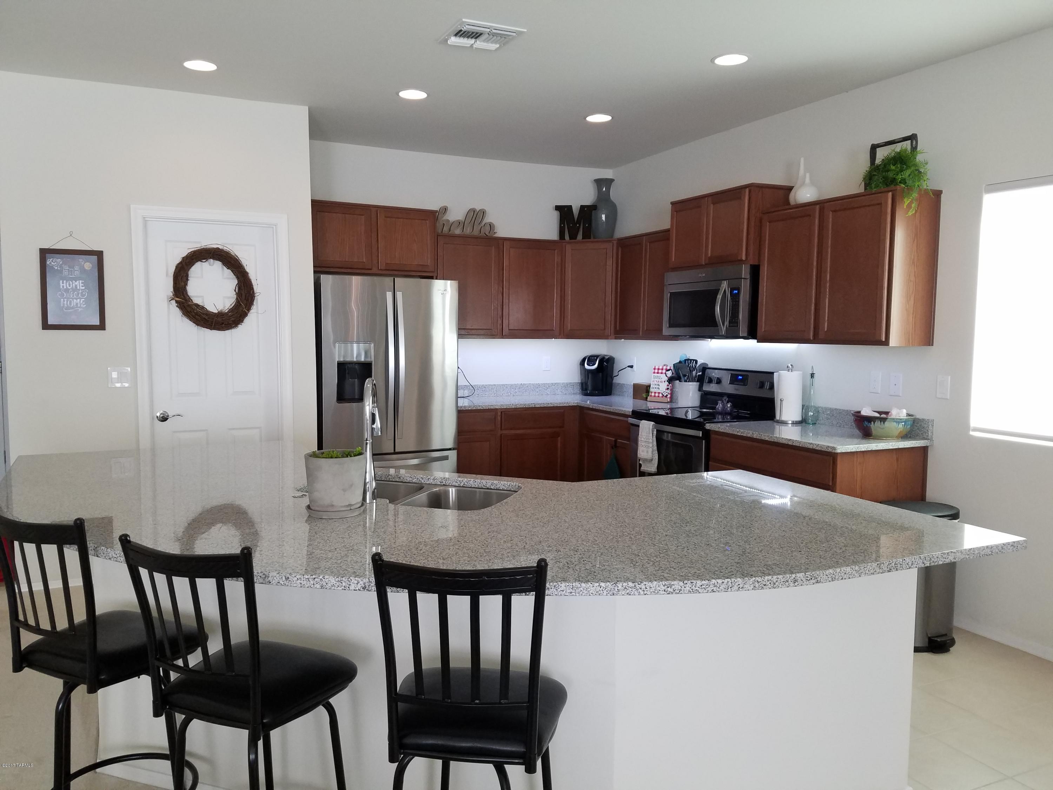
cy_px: 395
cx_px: 526
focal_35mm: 26
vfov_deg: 53.1
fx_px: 791
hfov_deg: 67.3
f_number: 1.7
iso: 125
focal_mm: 4.2
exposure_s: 1/60
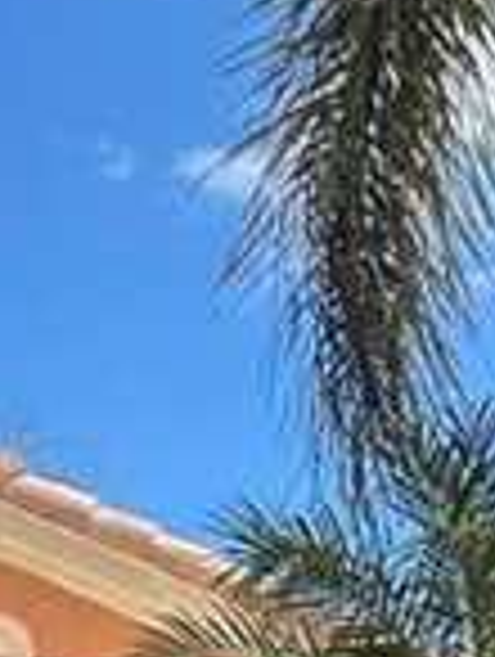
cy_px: 1102
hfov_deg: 8.5
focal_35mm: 175
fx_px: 3327
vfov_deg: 10.7
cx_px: 243
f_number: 1.78
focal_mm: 6.86
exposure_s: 1/1751
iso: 80
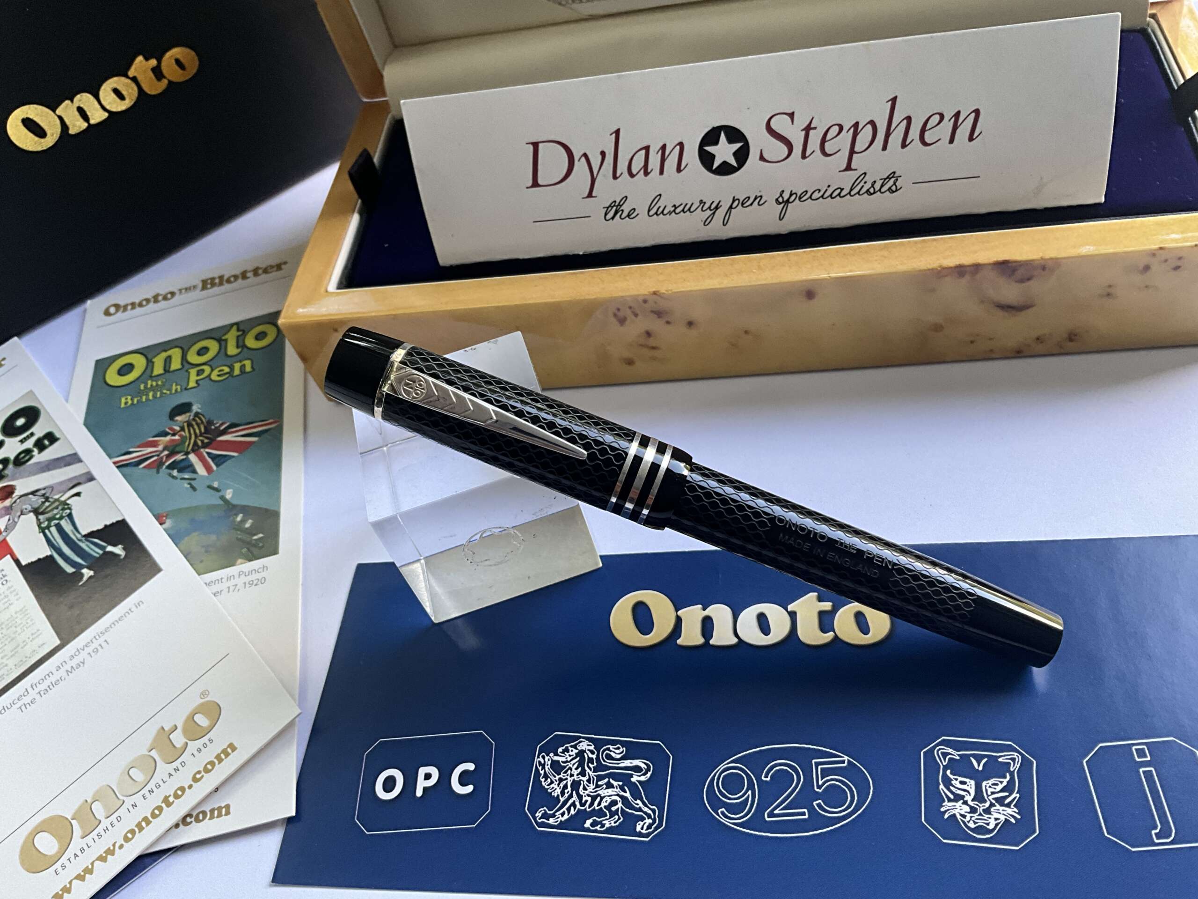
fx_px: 1004
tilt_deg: -51.4
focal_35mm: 29
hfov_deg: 61.7
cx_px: 599
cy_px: 450
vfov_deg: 48.2
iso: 64
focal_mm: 3
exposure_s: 1/112
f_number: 1.8
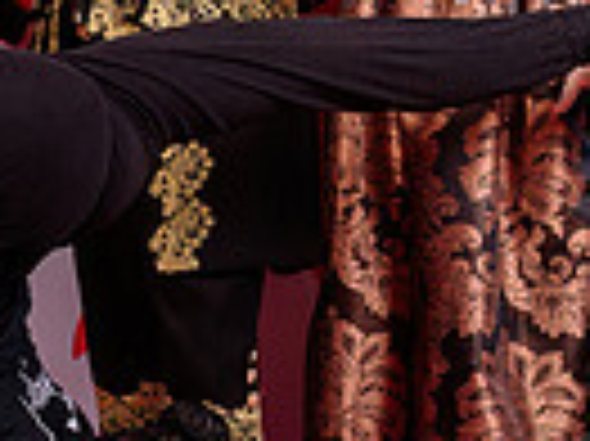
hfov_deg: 11.6
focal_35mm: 170
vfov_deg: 8.7
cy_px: 114
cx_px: 412
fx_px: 2895
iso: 100
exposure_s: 1/200
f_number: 5.6
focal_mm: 32.5
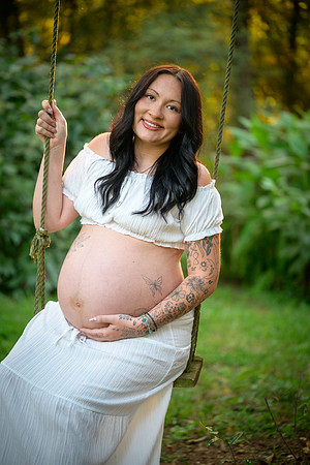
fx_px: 1356
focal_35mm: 105
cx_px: 155
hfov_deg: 13.0
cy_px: 232
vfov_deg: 19.5
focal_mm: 105
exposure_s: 1/125
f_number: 2.8
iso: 800
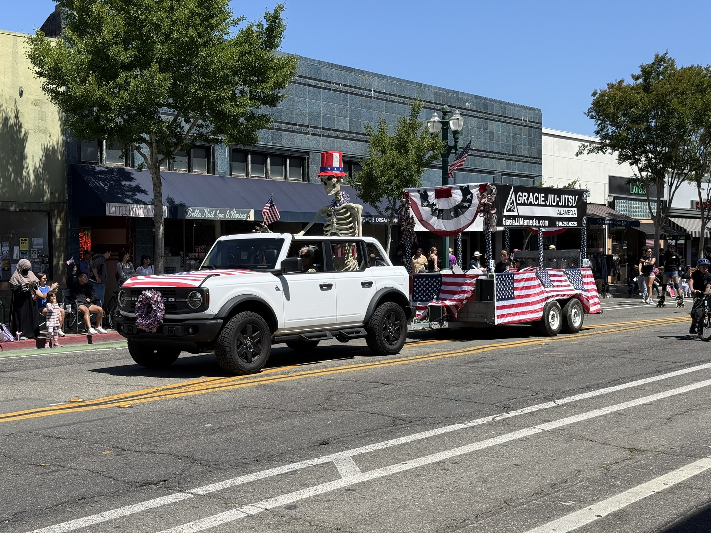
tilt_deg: -0.9
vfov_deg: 30.3
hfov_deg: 39.7
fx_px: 986
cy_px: 266
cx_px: 356
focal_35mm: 48
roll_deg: +1.1
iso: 64
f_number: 1.78
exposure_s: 1/4329
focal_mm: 6.76
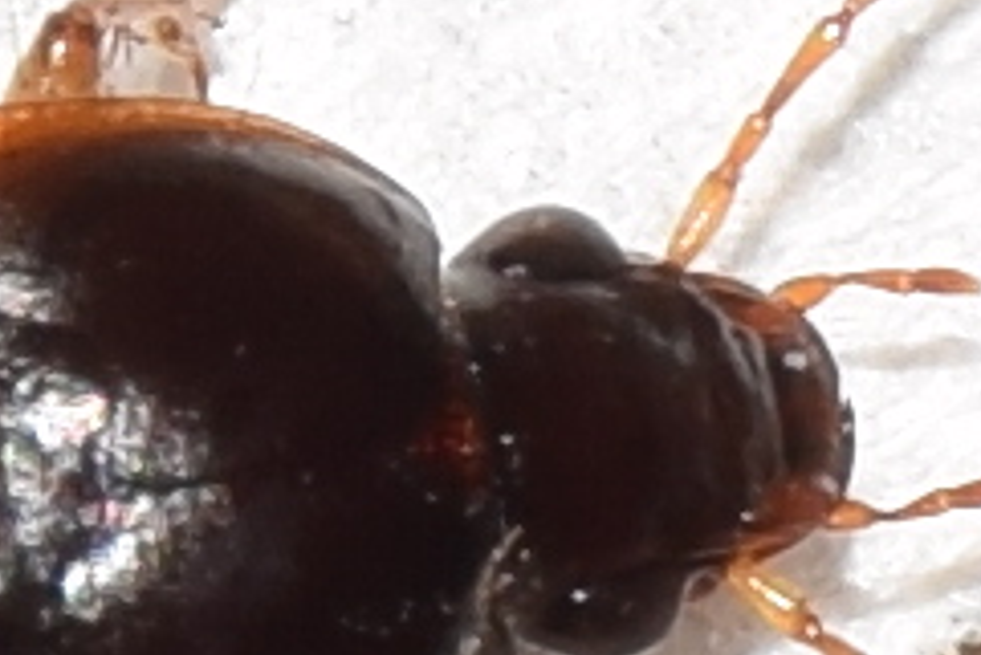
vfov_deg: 1.6
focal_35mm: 837
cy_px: 472
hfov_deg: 2.5
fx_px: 22821
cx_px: -159
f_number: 13
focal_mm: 140
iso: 100
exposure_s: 1/160
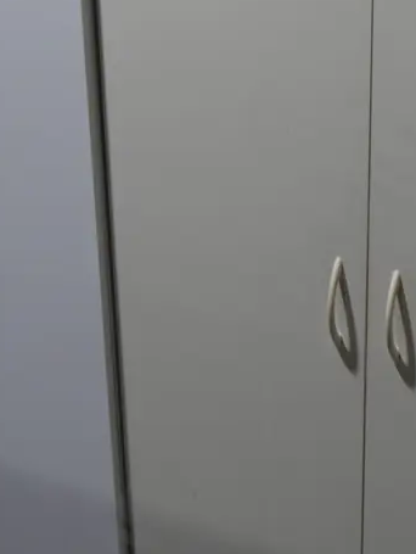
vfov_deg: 30.3
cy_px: 147
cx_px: 414
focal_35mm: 63
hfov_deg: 22.4
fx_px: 1008
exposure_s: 1/125
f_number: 4
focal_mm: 14
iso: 200
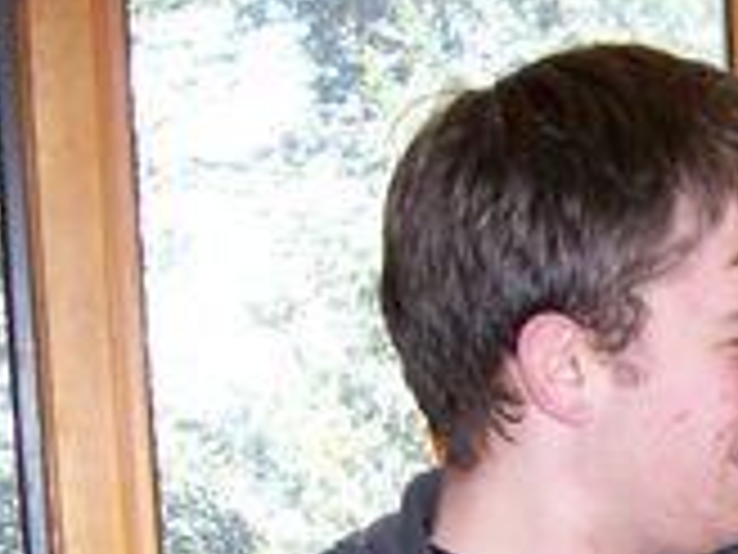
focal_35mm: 133
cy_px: 842
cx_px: 990
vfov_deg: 10.7
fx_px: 2836
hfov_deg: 14.2
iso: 140
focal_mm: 5.6
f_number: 2.7
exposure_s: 1/112
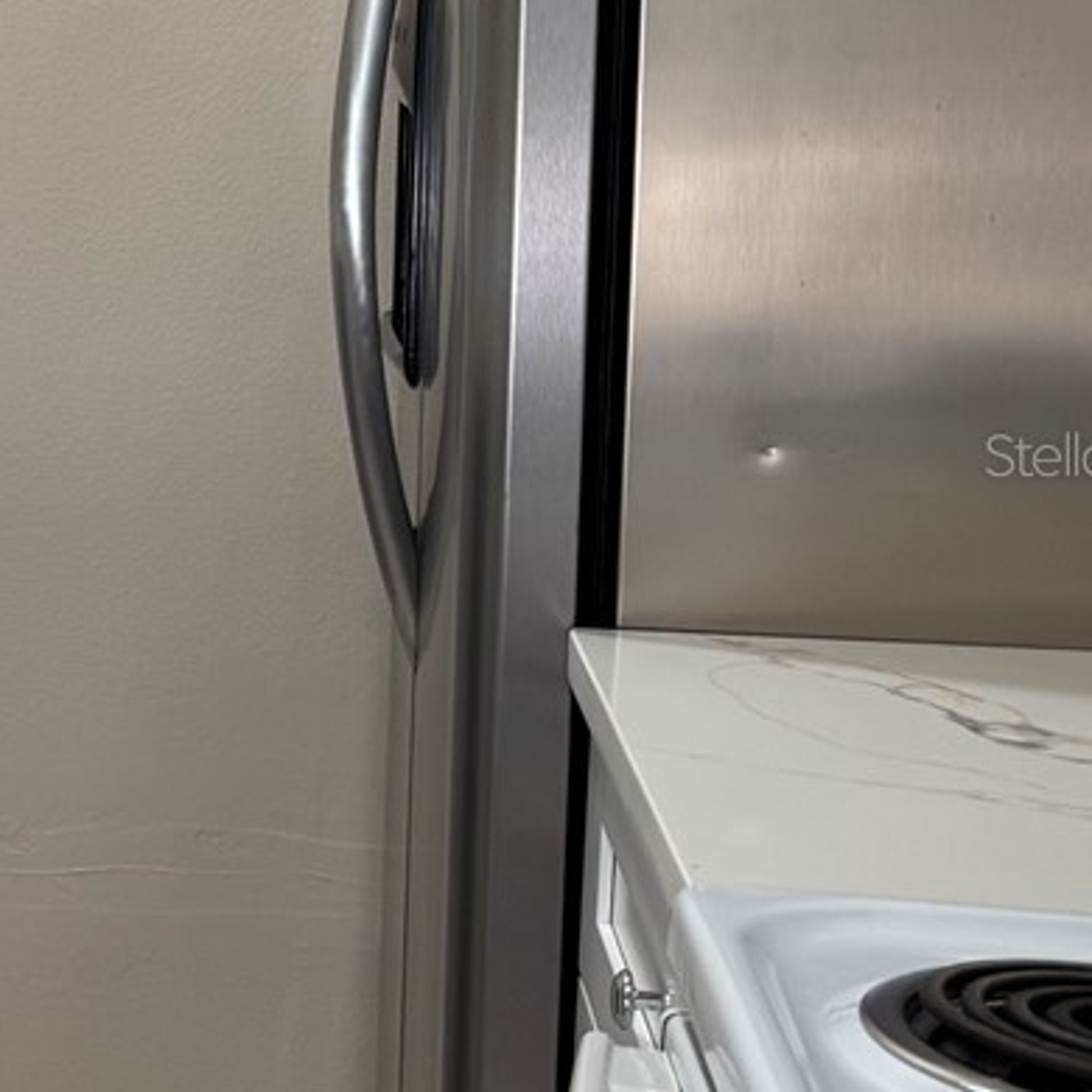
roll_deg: +1.2
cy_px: 454
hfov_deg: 16.2
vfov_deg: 19.9
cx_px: -991
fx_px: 3105
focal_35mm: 87
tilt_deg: -10.0
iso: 125
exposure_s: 1/60
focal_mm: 6.76
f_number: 1.78
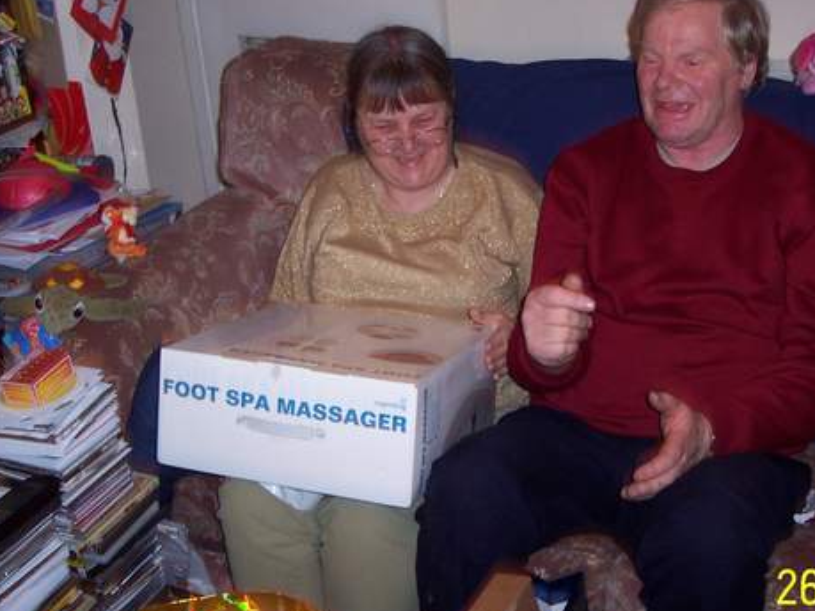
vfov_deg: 27.5
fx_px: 1248
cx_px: 502
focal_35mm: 53
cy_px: 268
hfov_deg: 36.0
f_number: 2.8
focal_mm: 8
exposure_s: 1/30
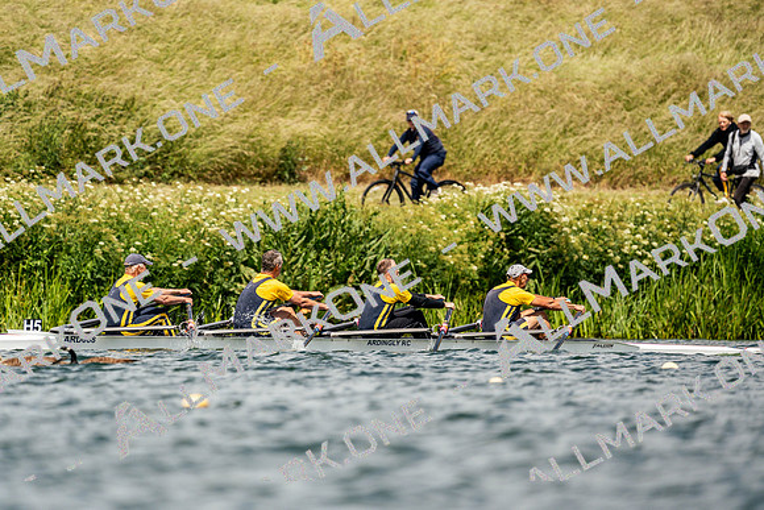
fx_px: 12736
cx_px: 382
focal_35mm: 600
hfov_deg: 3.4
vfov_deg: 2.3
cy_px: 255
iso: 250
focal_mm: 600
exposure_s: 1/2000
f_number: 6.3
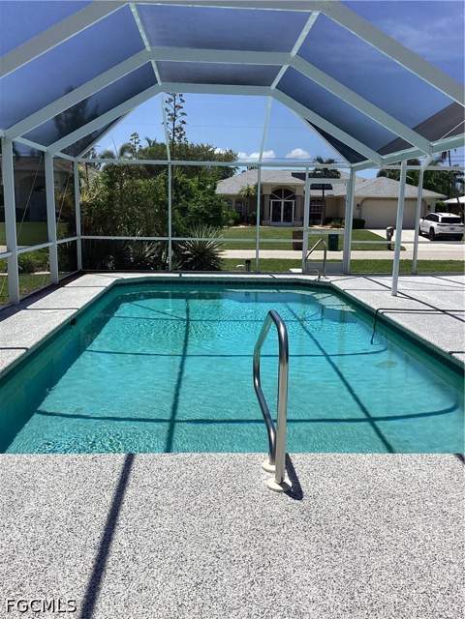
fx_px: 555
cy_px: 310
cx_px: 232
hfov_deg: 45.4
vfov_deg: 58.4
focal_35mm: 31
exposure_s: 1/1664
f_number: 2.4
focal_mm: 3.3
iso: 25
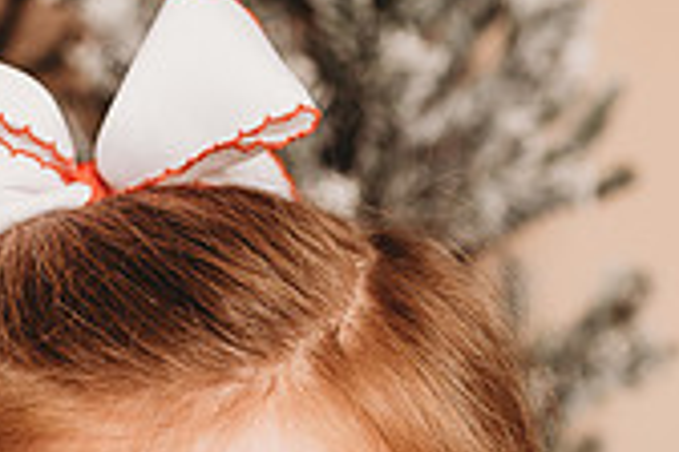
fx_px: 1565
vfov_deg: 15.2
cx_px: 206
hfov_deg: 24.3
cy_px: 692
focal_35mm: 83
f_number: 2.8
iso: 100
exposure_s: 1/160
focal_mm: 24
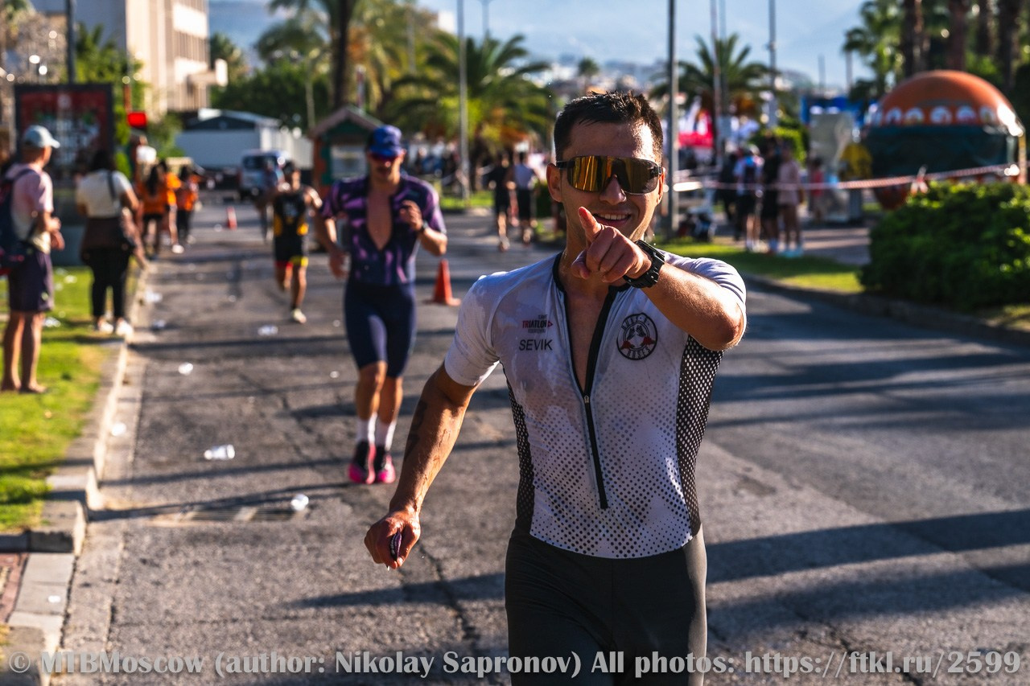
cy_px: 343
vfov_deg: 14.4
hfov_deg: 21.5
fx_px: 2718
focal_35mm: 95
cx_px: 515
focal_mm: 95
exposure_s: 1/1000
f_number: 8
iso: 320
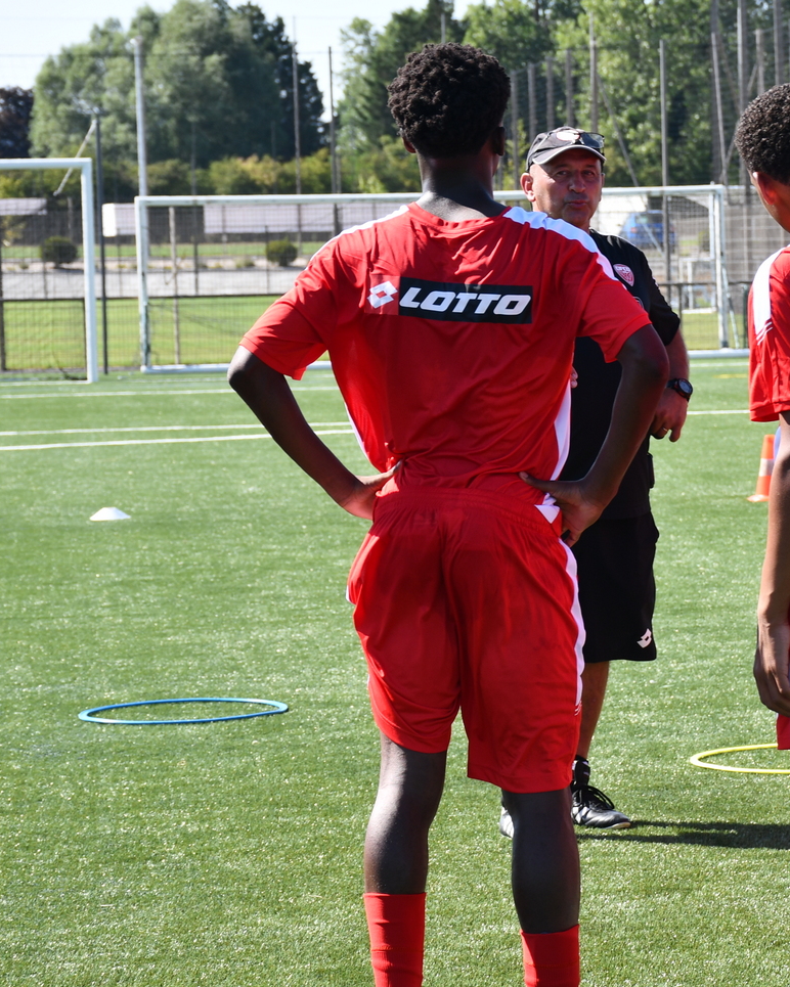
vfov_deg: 12.5
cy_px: 471
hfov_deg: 10.0
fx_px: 4501
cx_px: 601
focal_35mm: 154
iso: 160
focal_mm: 66
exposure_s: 1/250
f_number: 8
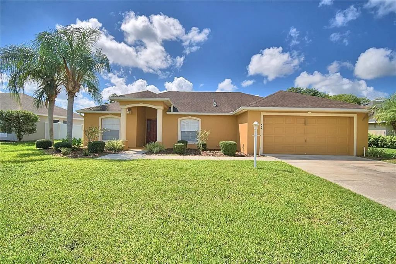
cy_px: 132
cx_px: 198
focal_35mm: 15
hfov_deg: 100.4
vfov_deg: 77.3
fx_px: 165
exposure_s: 1/2000
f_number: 4.5
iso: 100
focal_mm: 10
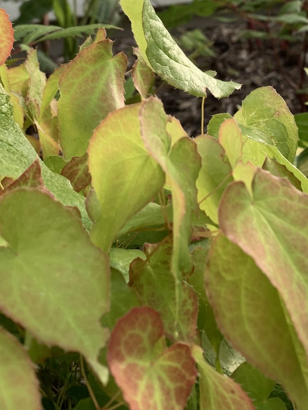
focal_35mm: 66
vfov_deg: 27.6
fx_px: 783
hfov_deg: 22.2
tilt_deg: -3.0
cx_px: 132
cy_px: -6
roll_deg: +1.0
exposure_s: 1/282
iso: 25
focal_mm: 4.25
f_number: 1.8
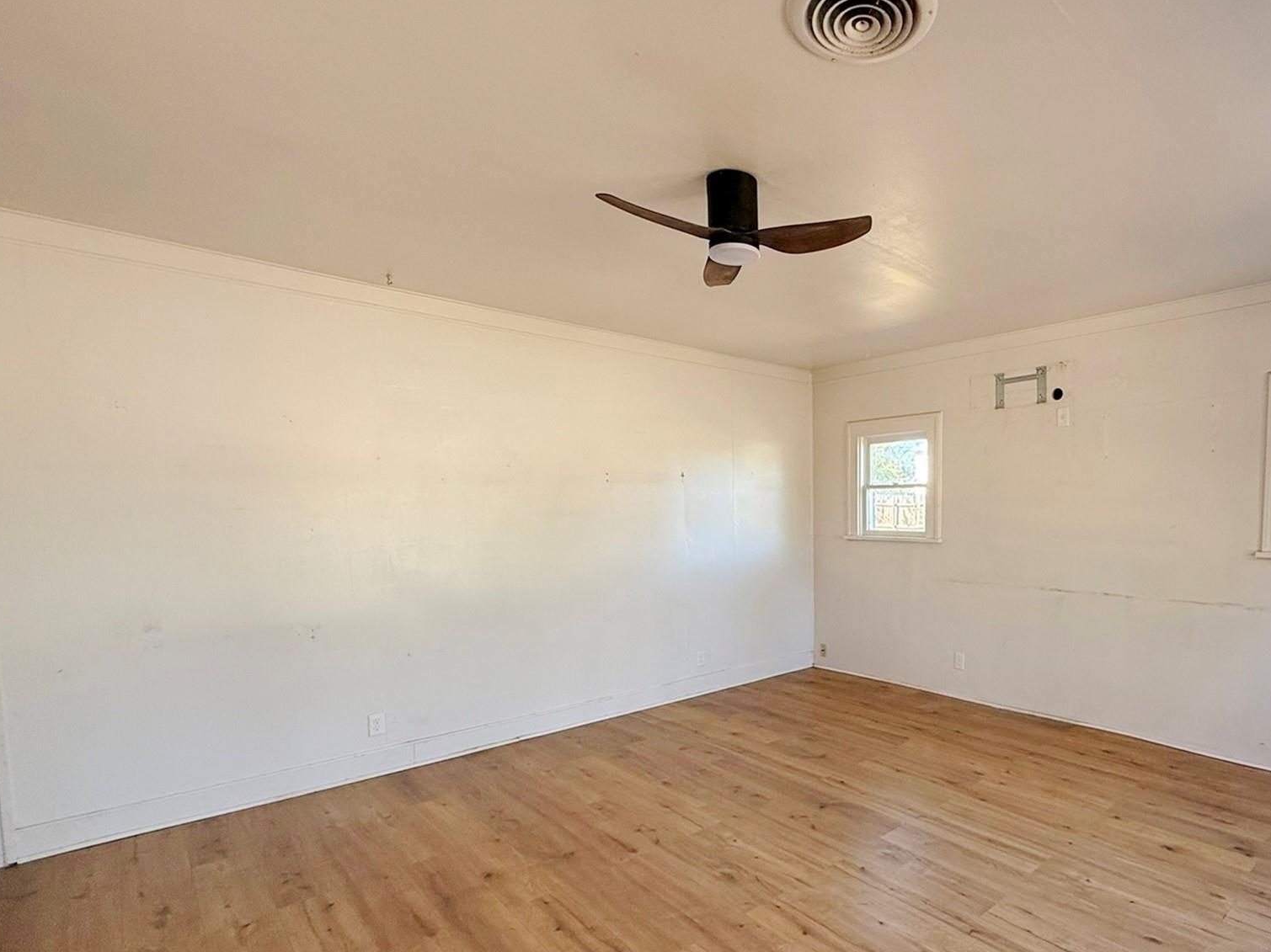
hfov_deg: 81.7
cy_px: 561
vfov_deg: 68.1
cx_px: 852
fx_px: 697
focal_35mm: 19
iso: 160
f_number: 2.2
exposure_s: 1/99
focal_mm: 2.22
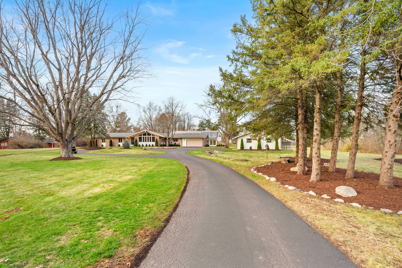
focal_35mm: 19
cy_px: 143
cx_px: 222
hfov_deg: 87.9
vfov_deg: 65.7
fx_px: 207
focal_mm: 16.5
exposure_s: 1/20
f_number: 4
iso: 100
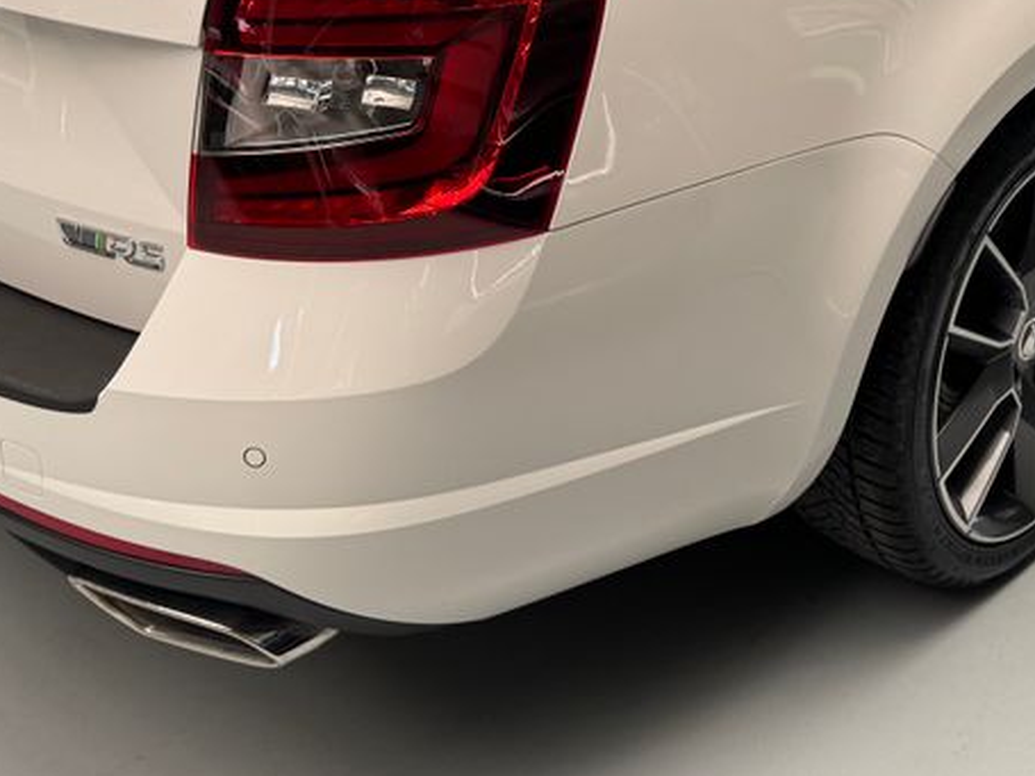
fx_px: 1614
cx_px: 714
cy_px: 41
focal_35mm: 54
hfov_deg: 35.1
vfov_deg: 25.9
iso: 64
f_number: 1.78
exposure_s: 1/197
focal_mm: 6.76
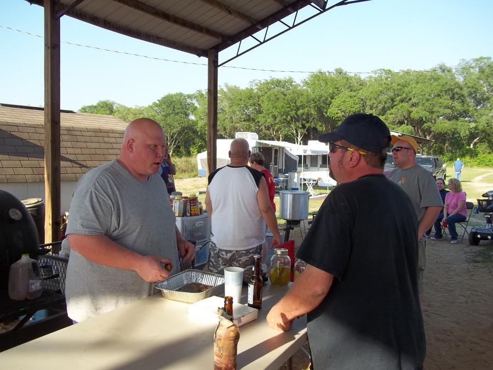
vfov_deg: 44.2
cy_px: 185
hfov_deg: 56.8
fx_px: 456
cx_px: 246
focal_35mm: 32
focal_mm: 5.7
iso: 64
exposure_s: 1/400
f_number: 2.9
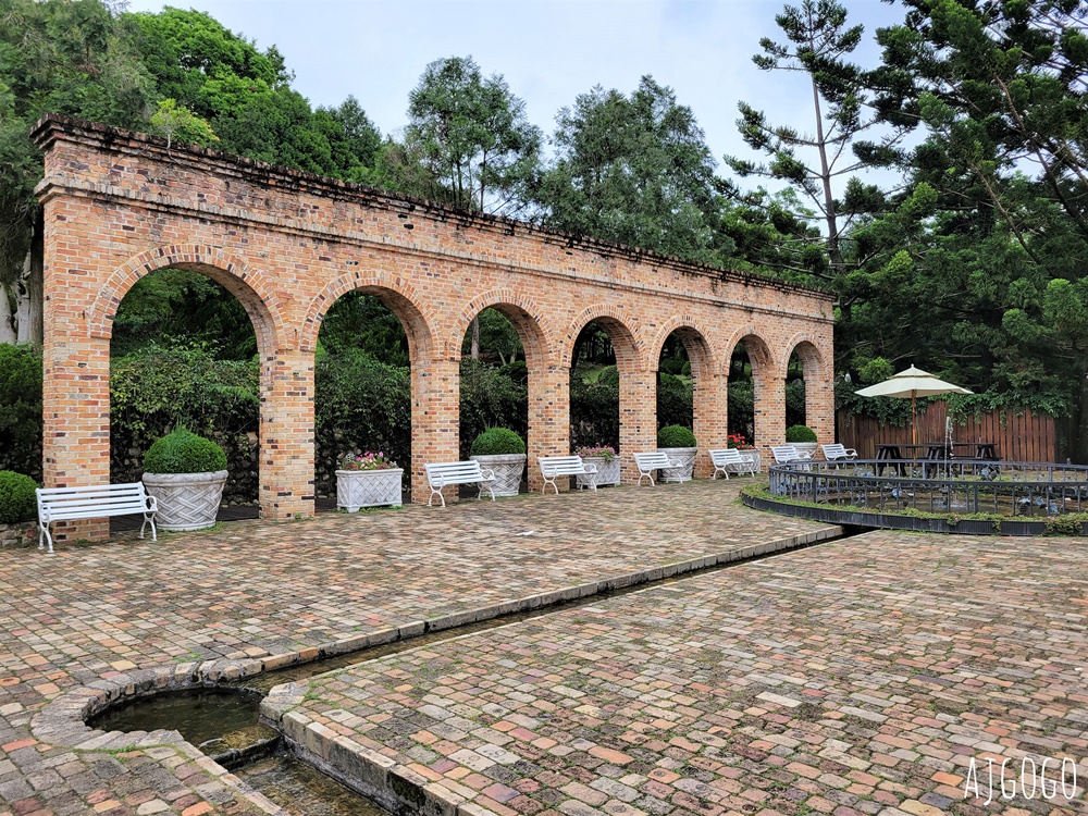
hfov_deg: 67.3
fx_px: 817
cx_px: 544
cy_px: 408
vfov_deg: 53.1
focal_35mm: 26
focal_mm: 5.4
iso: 40
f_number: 1.8
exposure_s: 1/1399
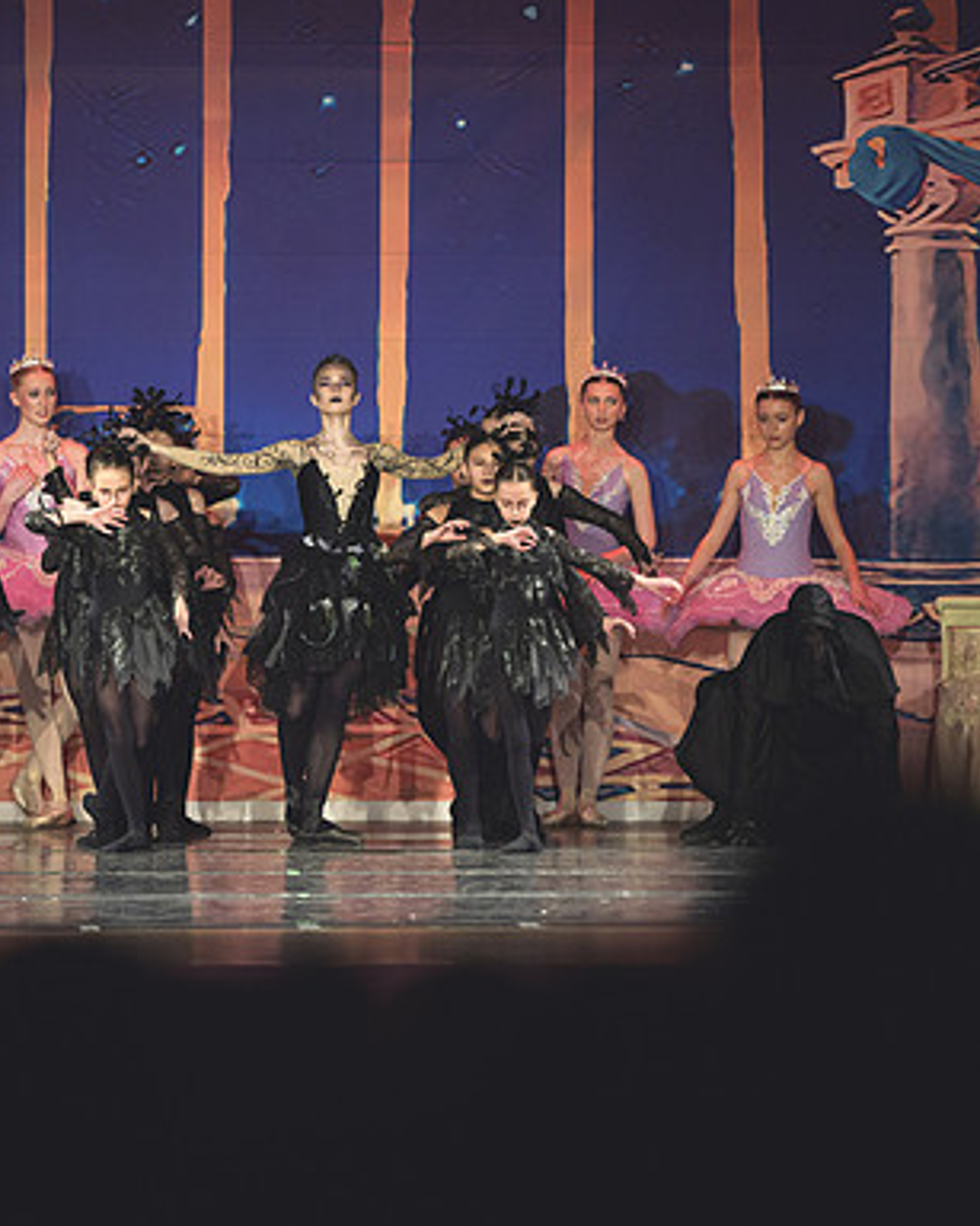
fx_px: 9249
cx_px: 373
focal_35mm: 255
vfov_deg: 7.6
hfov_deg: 6.1
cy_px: 615
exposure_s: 1/320
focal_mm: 180
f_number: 2.8
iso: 1800
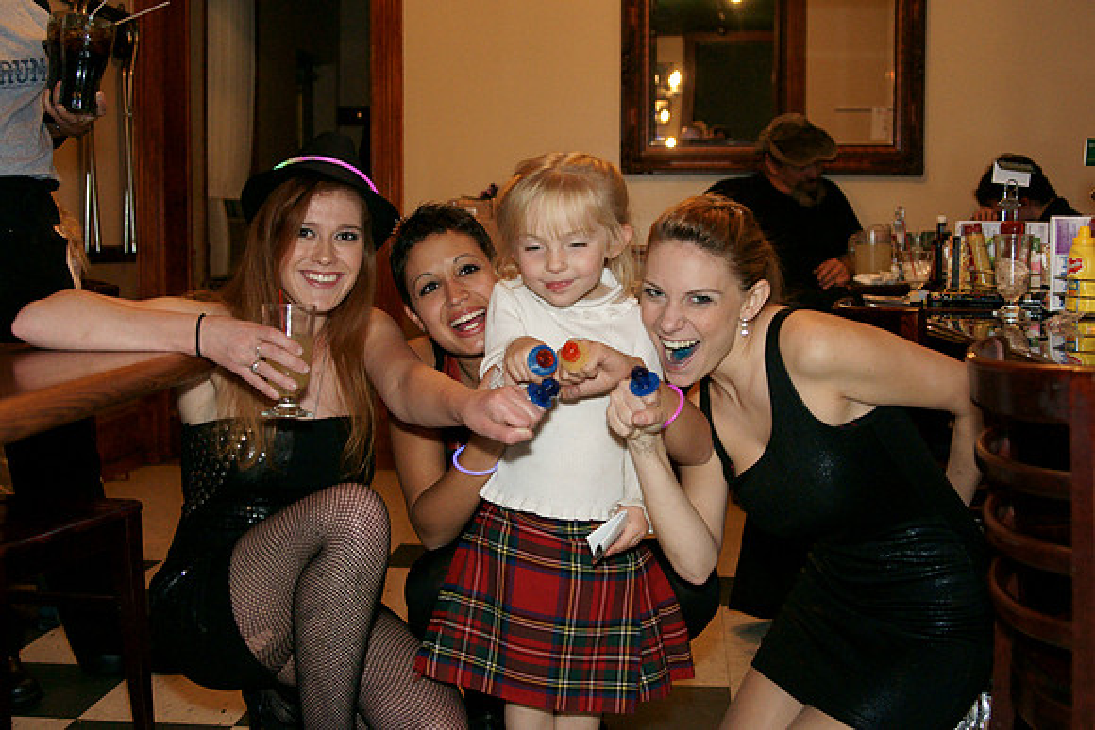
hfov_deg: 46.4
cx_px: 548
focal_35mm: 42
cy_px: 365
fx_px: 1278
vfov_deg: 31.9
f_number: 2.8
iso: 1600
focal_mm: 28
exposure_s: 1/60
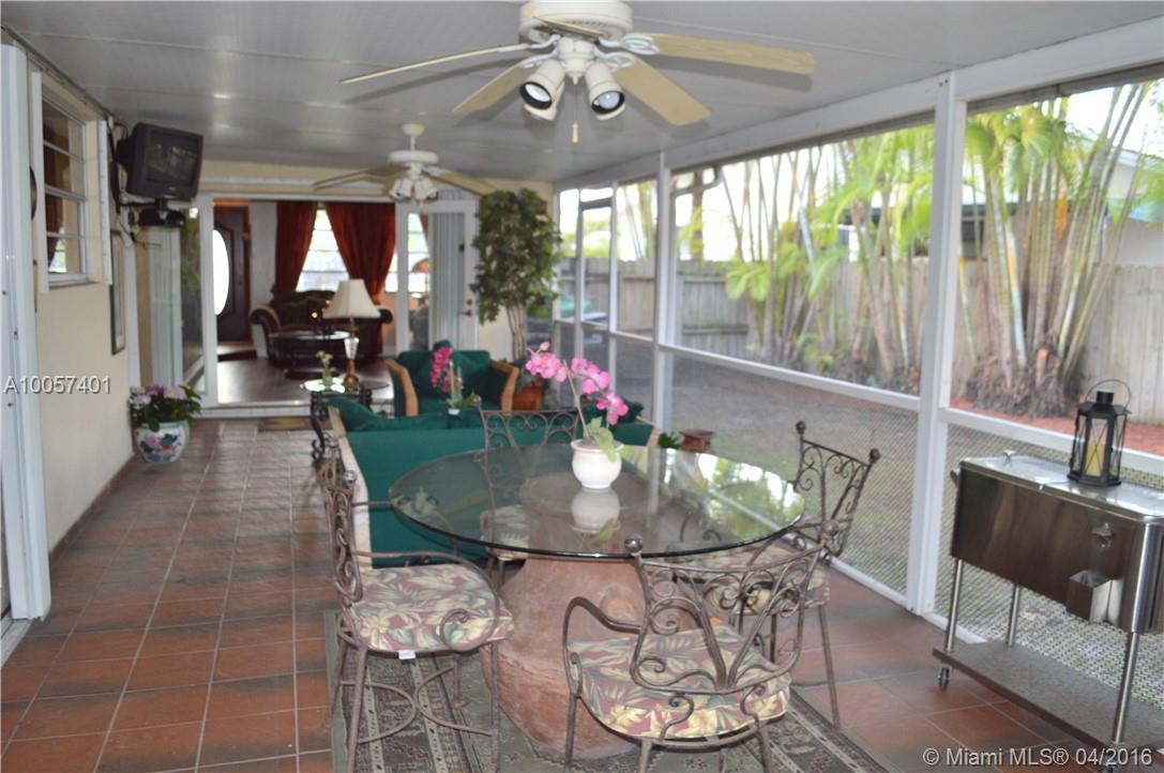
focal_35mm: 27
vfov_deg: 47.8
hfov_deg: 67.4
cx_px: 582
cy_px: 386
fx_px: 872
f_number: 3.5
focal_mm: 18
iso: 450
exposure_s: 1/60
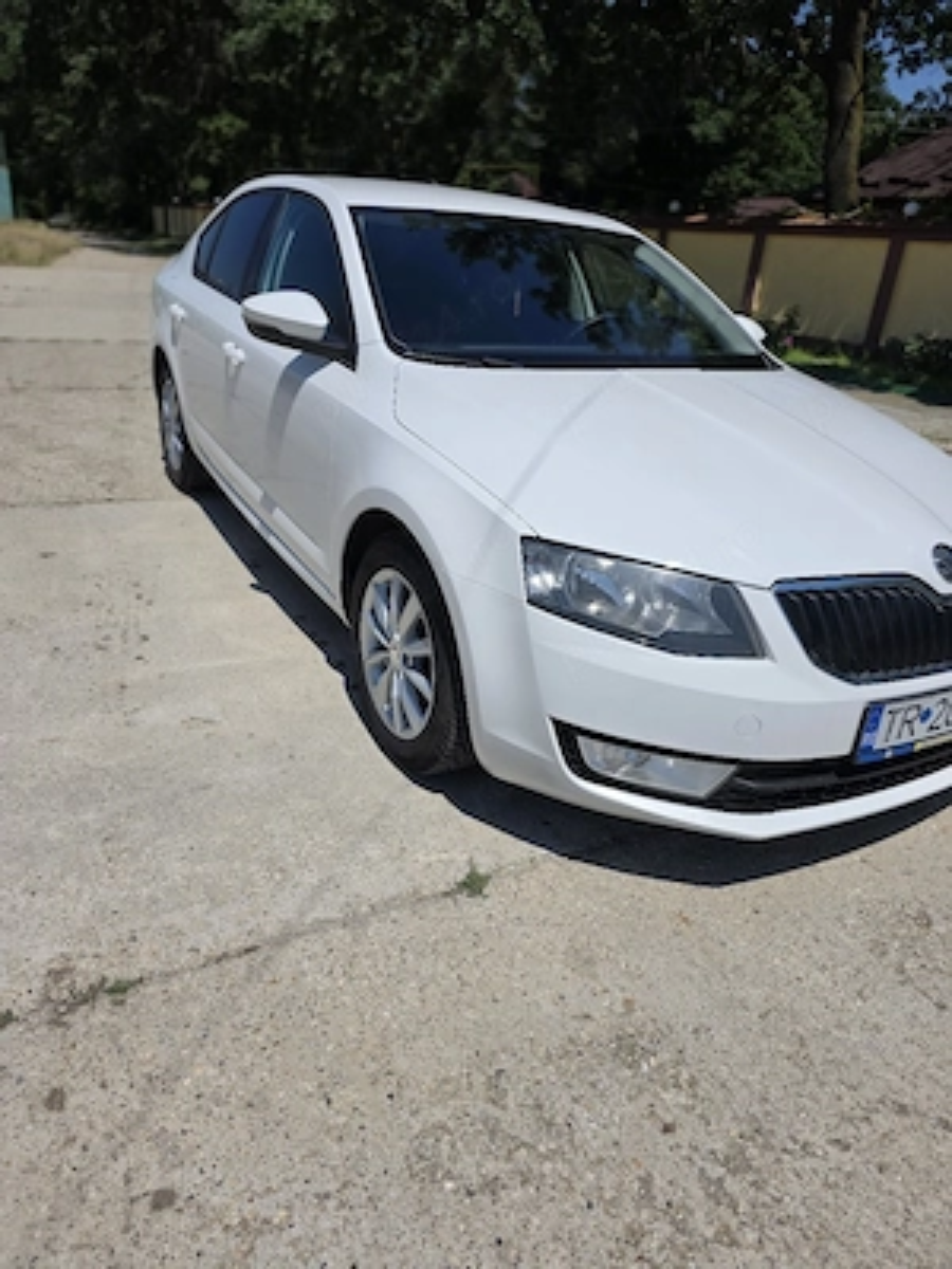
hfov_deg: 58.9
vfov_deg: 73.9
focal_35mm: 23
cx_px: 476
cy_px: 634
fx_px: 843
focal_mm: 6.3
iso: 50
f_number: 1.7
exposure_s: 1/10000
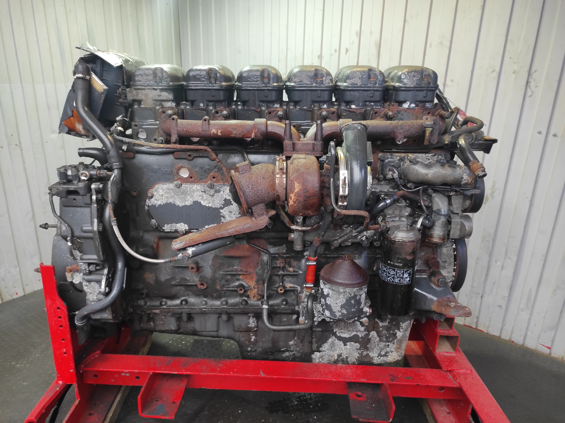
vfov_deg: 54.8
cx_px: 282
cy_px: 212
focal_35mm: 25
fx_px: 408
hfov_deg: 69.4
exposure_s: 1/33
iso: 203
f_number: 1.89
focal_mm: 5.43
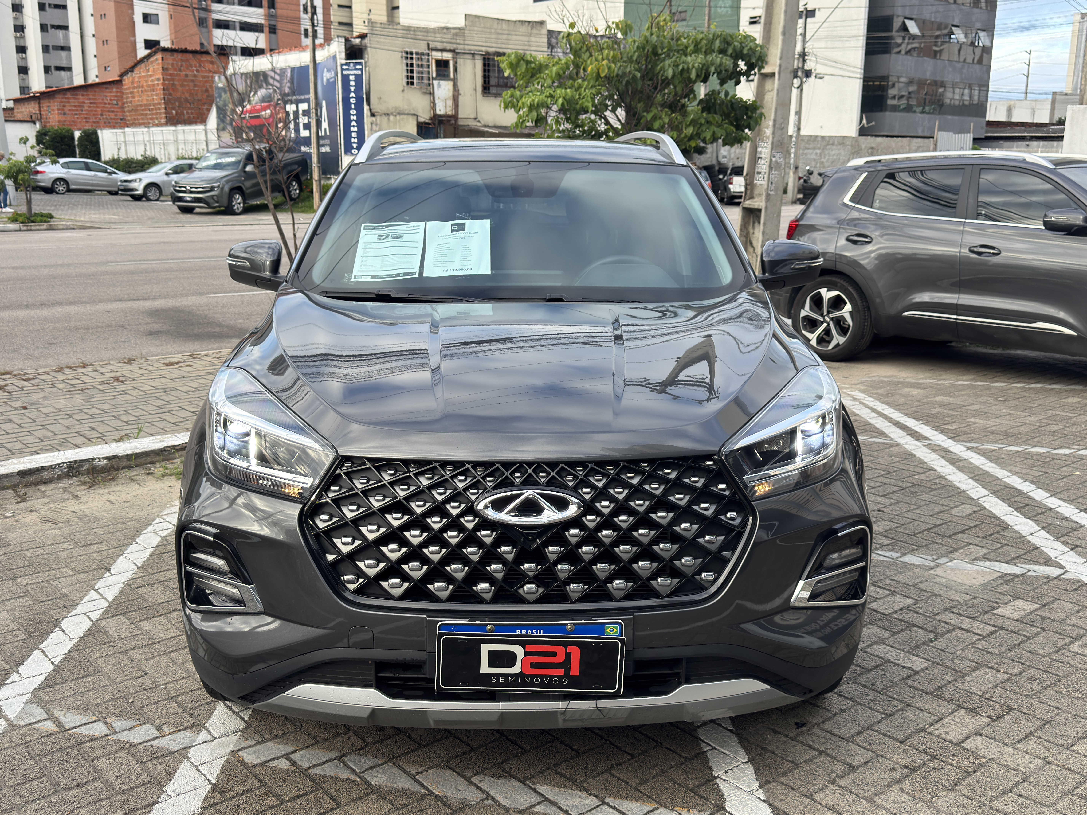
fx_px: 1099
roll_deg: -0.5
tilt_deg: -12.1
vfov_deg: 40.7
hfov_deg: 52.6
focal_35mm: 35
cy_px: 408
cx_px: 544
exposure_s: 1/556
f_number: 1.78
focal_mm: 6.76
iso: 100
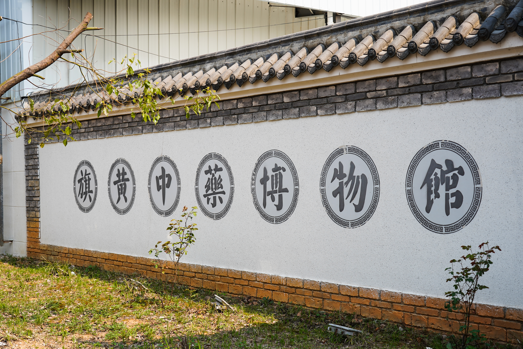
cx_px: 262
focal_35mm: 49
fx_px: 712
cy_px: 174
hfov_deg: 40.3
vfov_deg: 27.5
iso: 100
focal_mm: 49
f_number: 5
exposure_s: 1/400
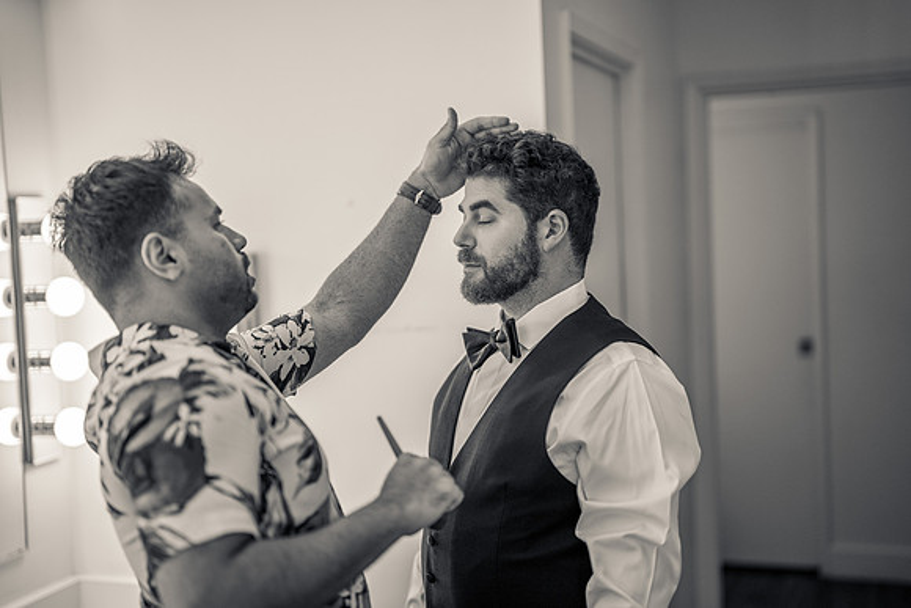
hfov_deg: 39.6
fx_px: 1266
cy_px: 304
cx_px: 456
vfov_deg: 27.0
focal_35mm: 50
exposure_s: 1/500
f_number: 1.2
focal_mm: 50
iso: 200
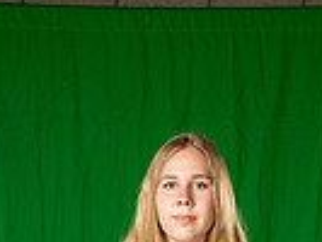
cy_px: 518
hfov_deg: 14.1
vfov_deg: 9.7
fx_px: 1303
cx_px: 136
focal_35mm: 140
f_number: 8
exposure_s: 1/250
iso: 250
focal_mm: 43
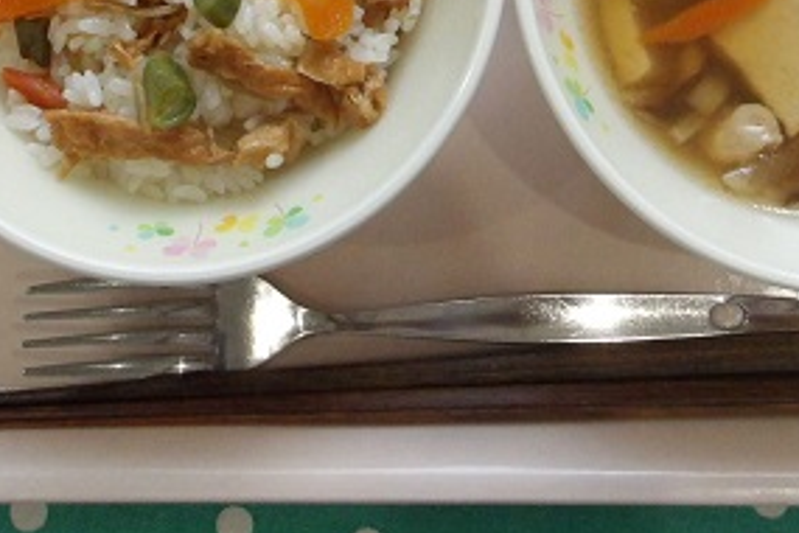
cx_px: 421
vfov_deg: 20.0
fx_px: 1398
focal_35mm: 63
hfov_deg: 31.9
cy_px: -135
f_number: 10.4
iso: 770
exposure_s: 1/60
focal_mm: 4.9
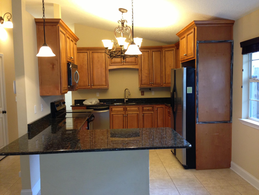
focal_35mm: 33
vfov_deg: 42.9
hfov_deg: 55.4
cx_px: 130
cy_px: 98
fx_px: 247
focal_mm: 4.13
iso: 125
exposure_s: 1/20
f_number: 2.4
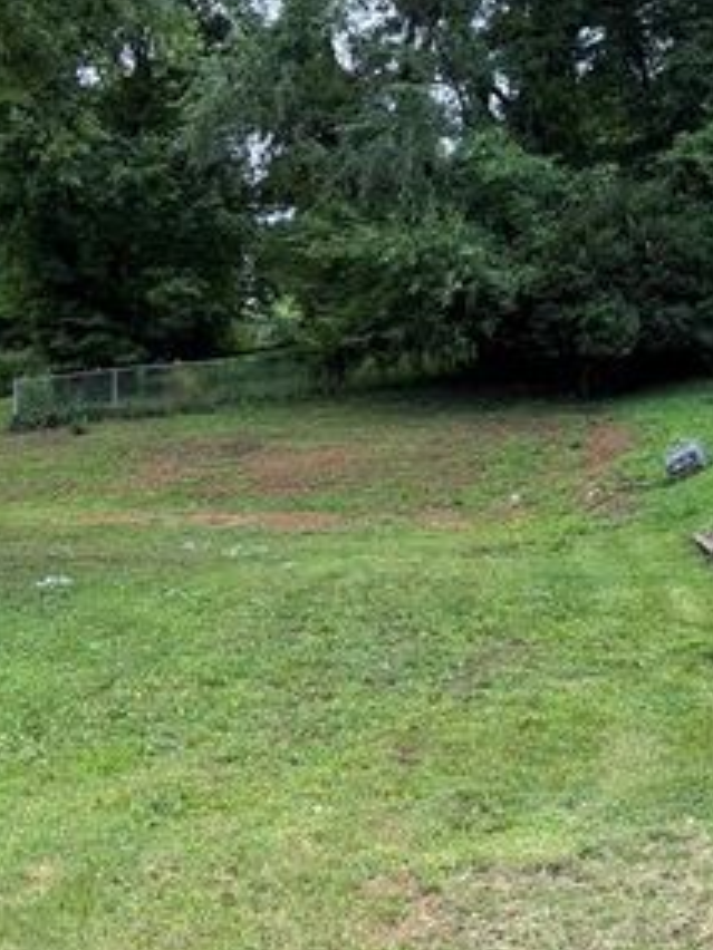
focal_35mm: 61
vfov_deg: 31.6
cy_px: 577
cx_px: 3
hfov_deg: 23.1
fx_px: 1675
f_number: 1.6
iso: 50
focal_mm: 5.96
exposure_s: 1/649
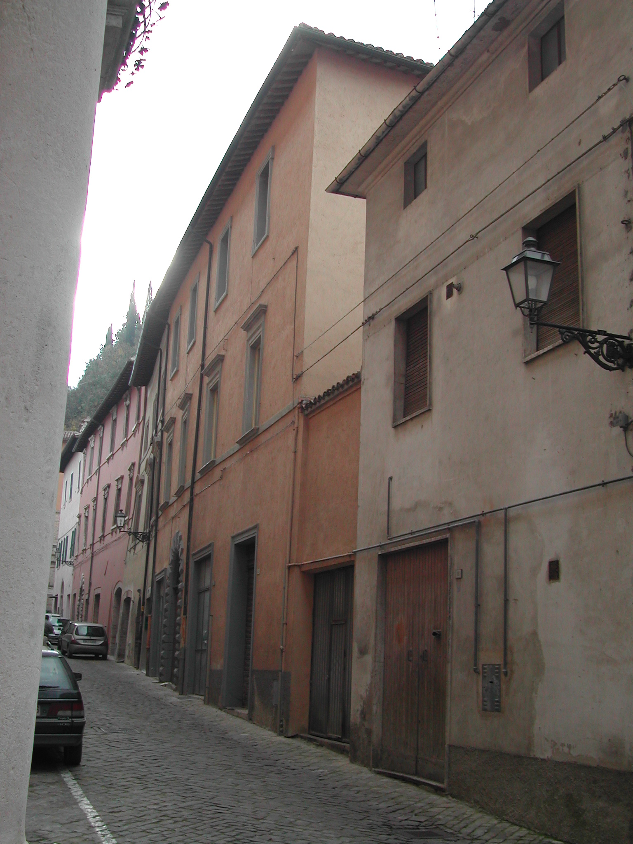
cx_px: 316
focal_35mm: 42
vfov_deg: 44.8
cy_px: 422
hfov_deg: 34.3
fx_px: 1024
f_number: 2.9
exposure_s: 1/318
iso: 100
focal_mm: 9
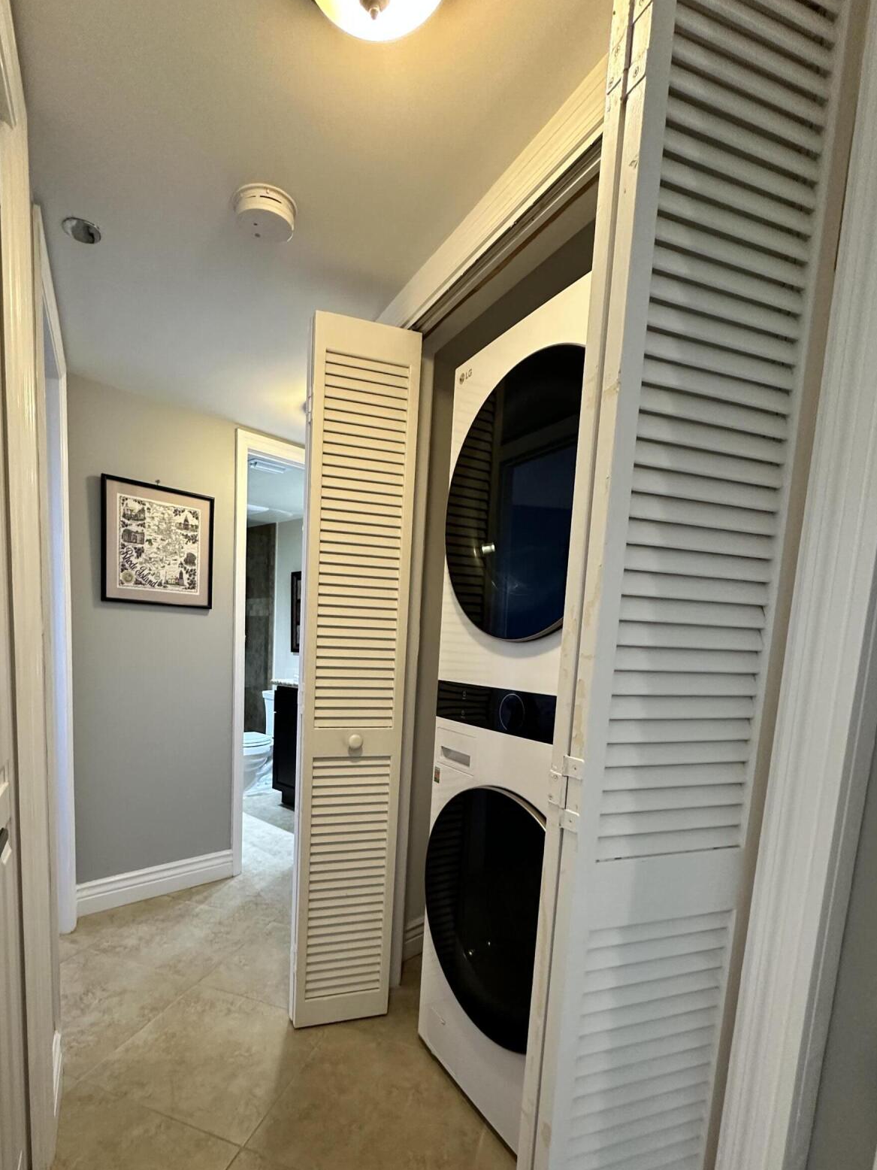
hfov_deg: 71.0
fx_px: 608
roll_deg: -3.1
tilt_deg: -7.6
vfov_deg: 86.3
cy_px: 720
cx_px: 358
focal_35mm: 18
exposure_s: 1/60
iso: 320
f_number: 2.2
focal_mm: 2.22
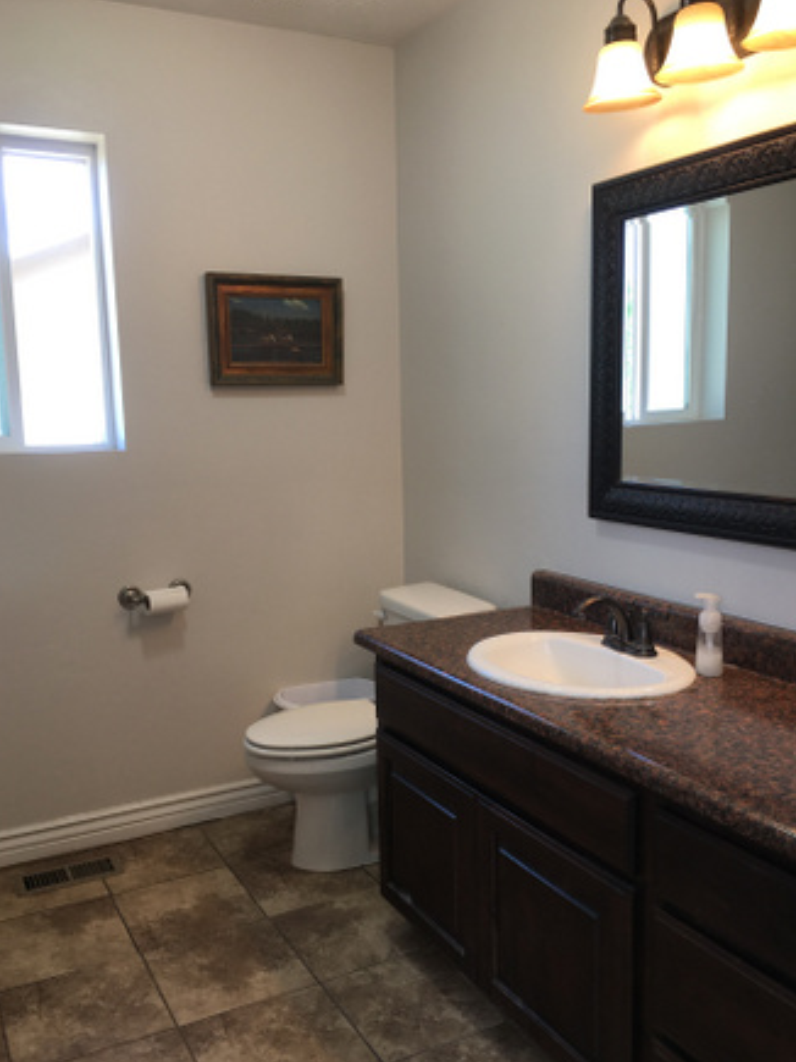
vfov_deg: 56.8
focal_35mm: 32
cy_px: 557
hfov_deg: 44.1
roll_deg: +0.6
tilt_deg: -8.3
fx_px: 982
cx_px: 396
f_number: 2.2
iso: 25
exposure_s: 1/40
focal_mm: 4.15
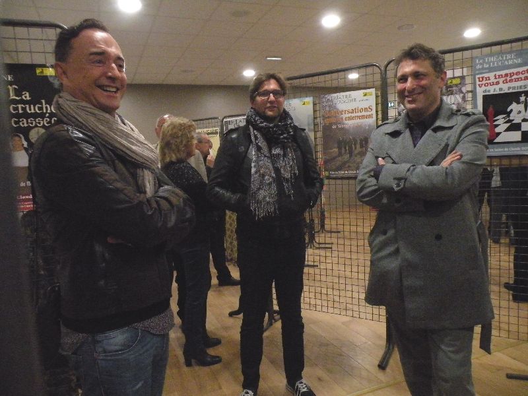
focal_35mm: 27
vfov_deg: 51.4
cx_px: 264
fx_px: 412
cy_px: 198
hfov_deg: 65.3
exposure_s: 1/125
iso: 800
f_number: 2.8
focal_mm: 4.7
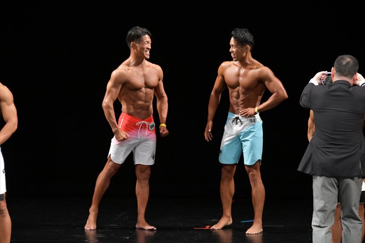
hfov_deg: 6.9
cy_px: 122
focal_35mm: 300
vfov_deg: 4.6
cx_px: 182
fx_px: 3040
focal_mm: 200
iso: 3200
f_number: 5.6
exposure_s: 1/400
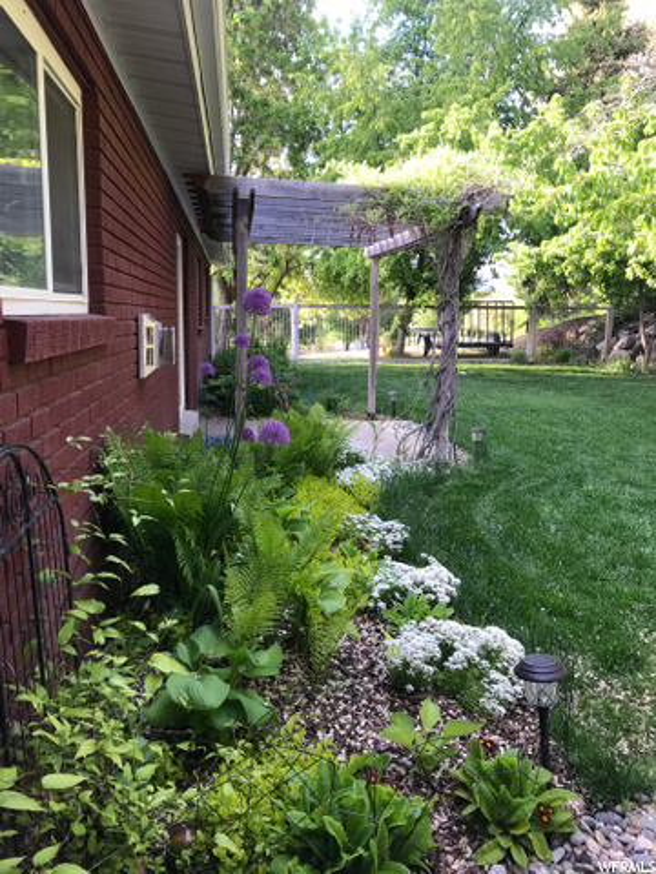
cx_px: 328
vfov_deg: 63.4
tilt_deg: -7.6
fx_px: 707
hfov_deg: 49.7
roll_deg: -0.7
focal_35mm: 28
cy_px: 437
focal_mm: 3.99
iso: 25
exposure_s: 1/60
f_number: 1.8
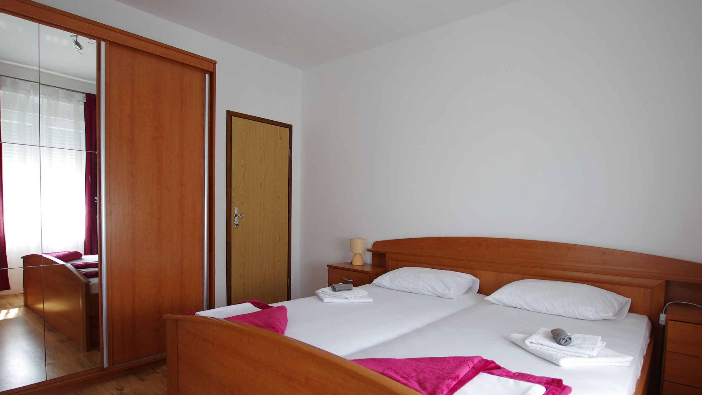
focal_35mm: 20
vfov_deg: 55.6
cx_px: 318
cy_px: 227
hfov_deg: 86.4
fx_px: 372
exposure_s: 1/40
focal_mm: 10
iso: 100
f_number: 3.5
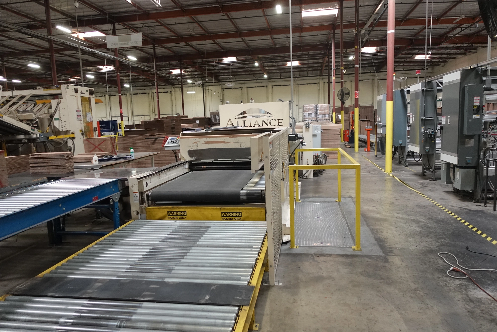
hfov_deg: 73.7
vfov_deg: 53.1
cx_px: 248
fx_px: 331
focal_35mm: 24
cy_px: 166
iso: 1000
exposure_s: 1/250
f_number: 1.8
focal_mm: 8.8
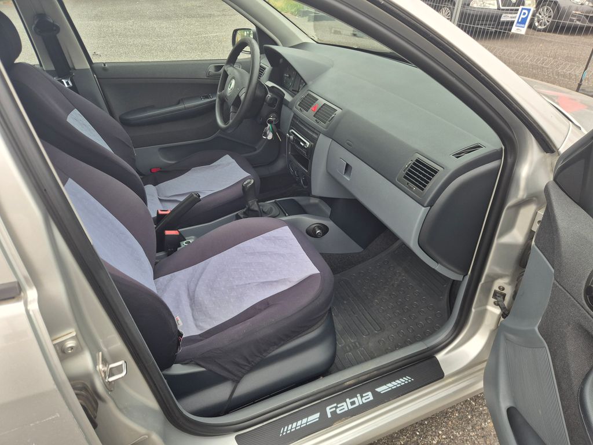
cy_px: 222
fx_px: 394
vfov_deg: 58.9
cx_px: 296
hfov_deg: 73.9
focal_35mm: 23
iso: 40
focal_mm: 5.4
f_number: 1.8
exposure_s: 1/180
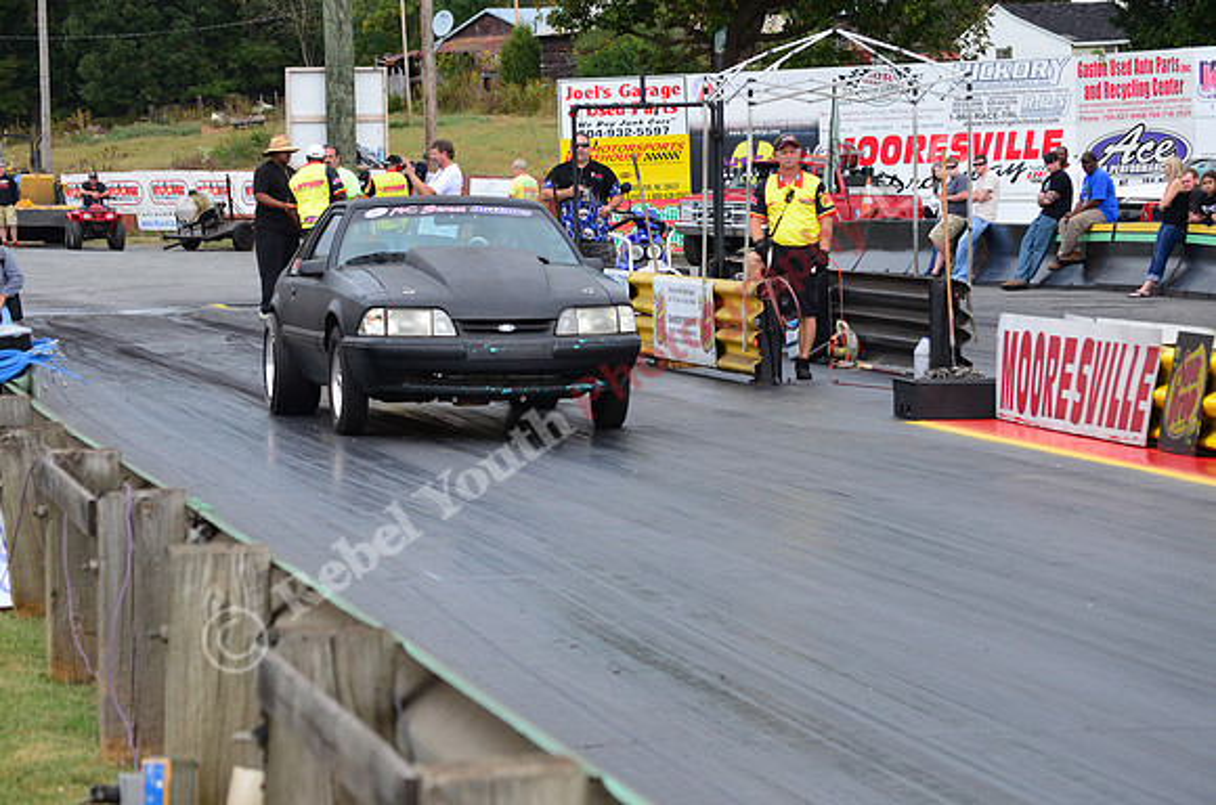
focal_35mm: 147
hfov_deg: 14.0
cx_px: 608
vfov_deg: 9.3
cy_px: 402
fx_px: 4954
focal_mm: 98
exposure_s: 1/800
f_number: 7.1
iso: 1000
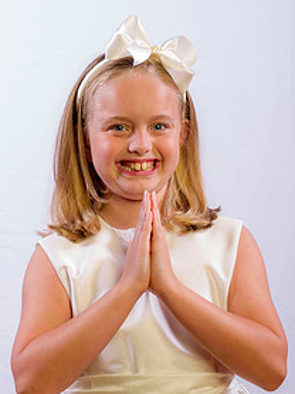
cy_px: 227
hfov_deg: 13.6
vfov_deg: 18.1
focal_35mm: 109
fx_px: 1240
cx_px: 138
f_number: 8
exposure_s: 1/200
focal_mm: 70
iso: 100
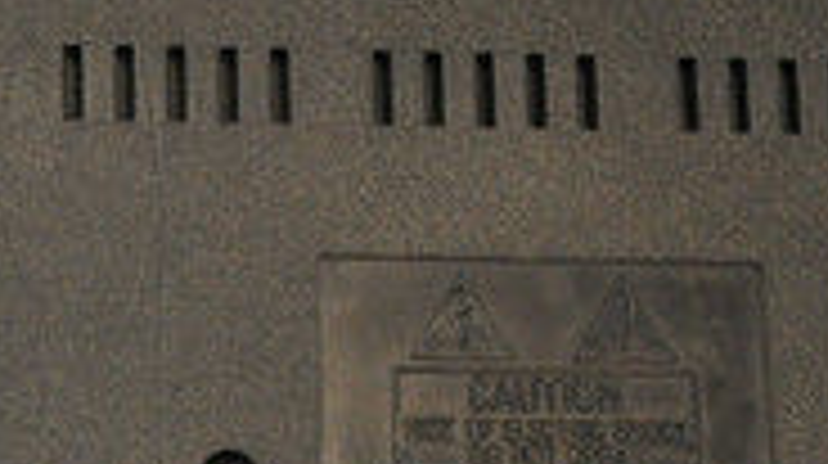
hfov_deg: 11.5
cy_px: 660
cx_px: 27
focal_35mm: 186
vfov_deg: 6.4
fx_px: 4079
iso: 1600
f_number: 5
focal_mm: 34
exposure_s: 1/25
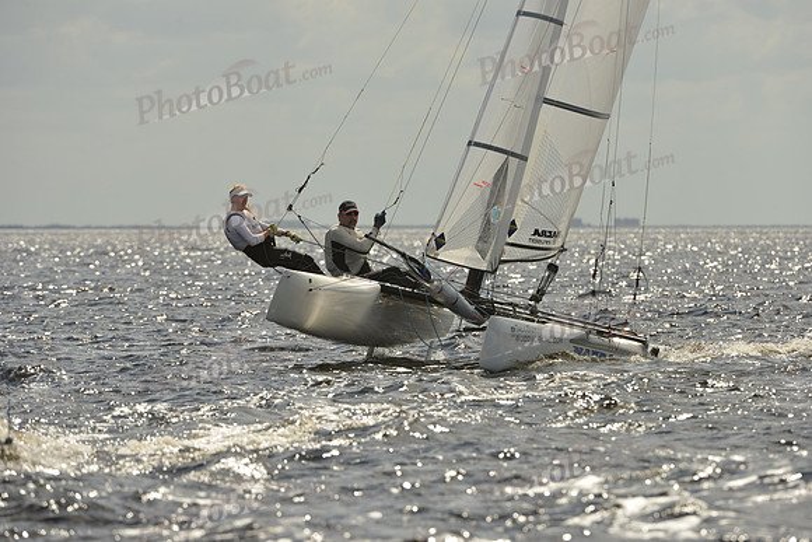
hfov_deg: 5.2
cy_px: 271
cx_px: 406
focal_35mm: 400
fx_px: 9024
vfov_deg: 3.4
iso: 250
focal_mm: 400
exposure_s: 1/1000
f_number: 9
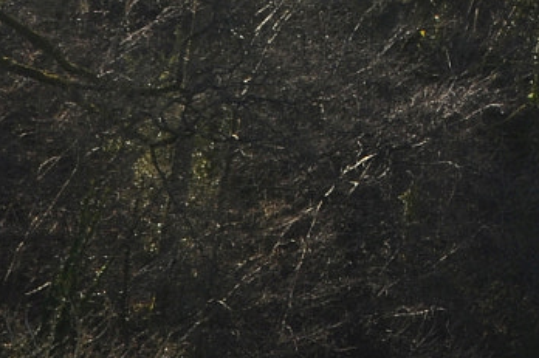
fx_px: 5009
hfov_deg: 6.0
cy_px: -685
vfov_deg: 4.0
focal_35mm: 335
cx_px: 1073
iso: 100
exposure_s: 1/200
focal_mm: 38
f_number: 8
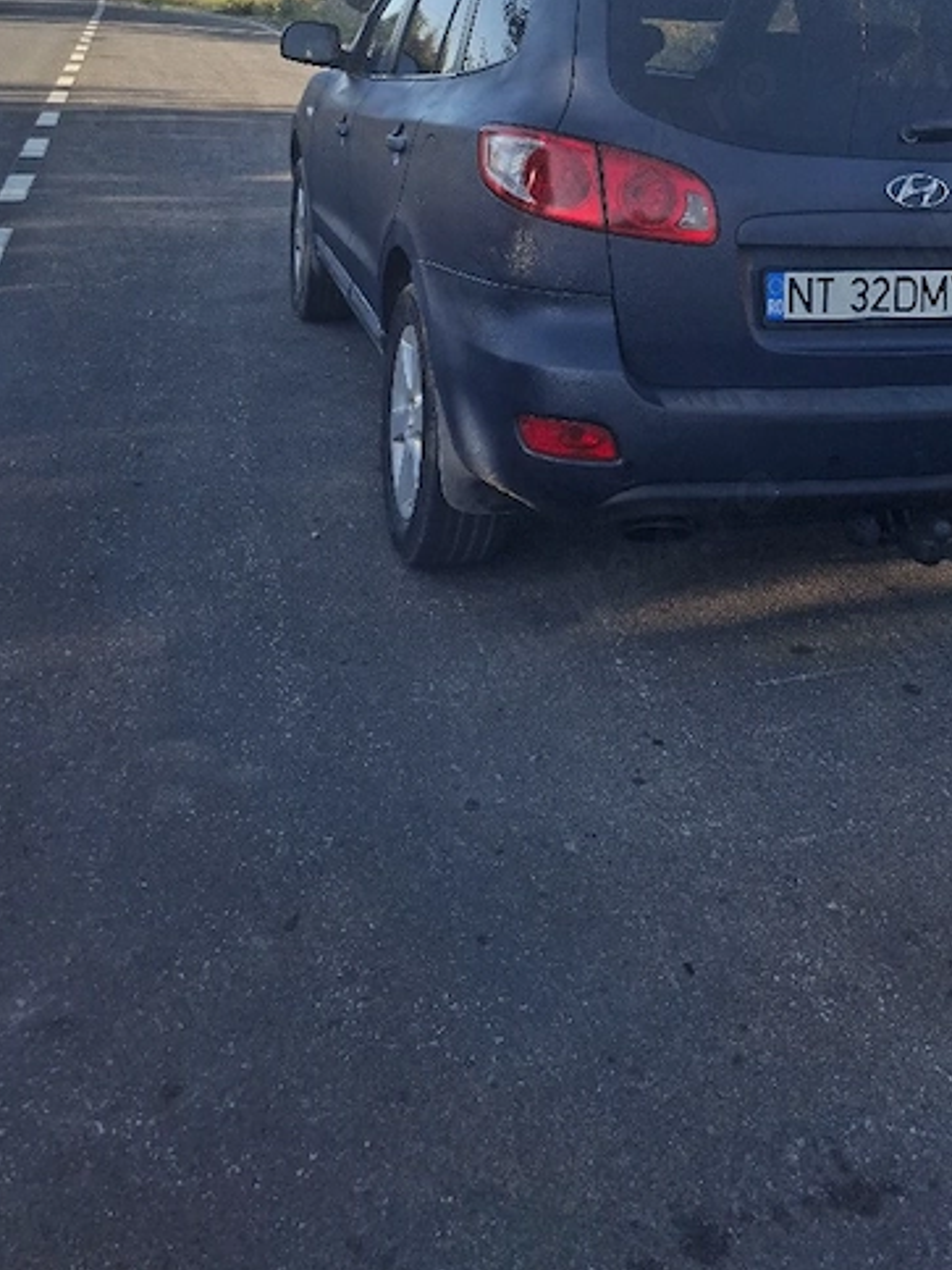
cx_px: 713
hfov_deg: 36.8
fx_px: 1393
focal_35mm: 38
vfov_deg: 46.3
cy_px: 247
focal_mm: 5.54
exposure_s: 1/556
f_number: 1.8
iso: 50
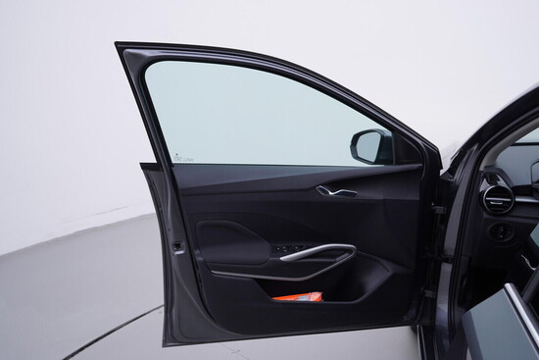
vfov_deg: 36.9
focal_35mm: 36
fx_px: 539
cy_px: 180
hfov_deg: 53.1
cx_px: 270
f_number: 4
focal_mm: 24
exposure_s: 1/60
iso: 125
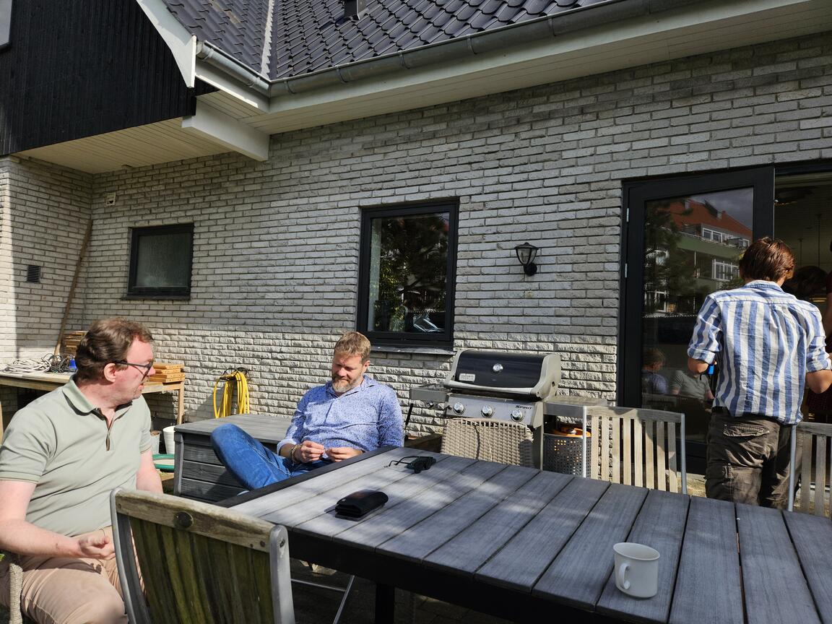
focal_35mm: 23
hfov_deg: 73.9
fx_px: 553
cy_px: 312
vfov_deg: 58.9
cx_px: 416
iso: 25
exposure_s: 1/1994
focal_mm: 5.4
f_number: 1.8
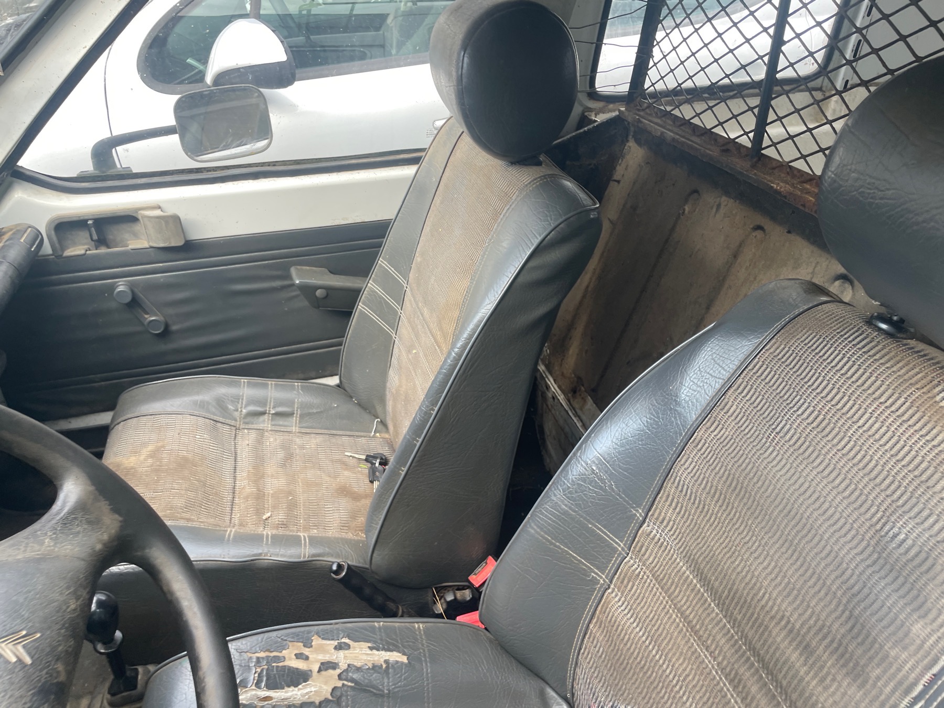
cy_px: 354
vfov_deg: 53.1
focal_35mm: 26
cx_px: 472
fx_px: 709
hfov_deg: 67.3
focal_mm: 4.2
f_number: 1.6
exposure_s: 1/121
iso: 32
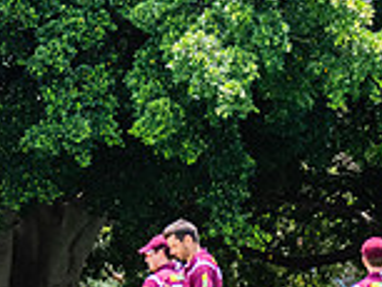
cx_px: -28
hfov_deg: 2.2
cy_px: 371
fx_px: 10083
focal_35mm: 913
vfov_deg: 1.6
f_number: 9
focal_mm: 240
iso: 800
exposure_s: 1/1250
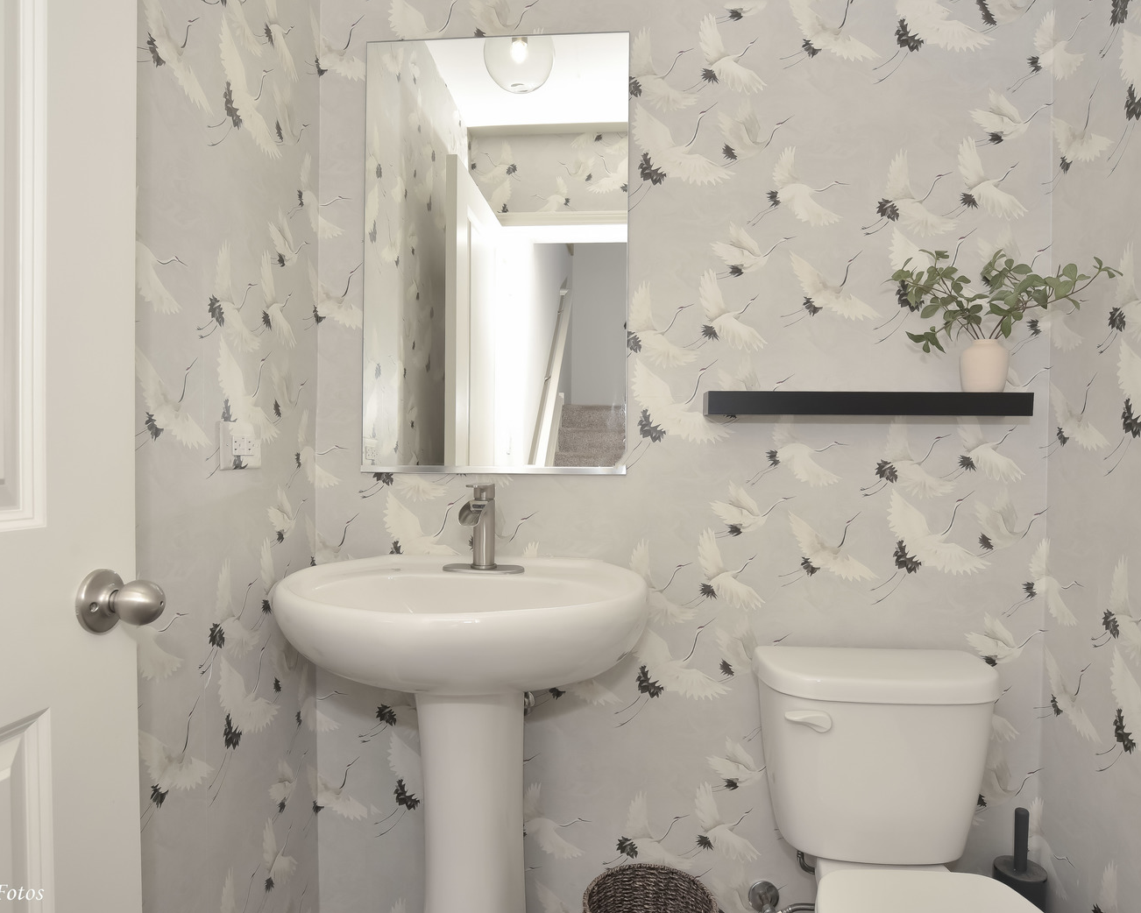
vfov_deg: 65.5
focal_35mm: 21
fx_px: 709
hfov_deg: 77.6
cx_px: 578
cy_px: 465
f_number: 8
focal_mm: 18
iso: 400
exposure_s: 1/60
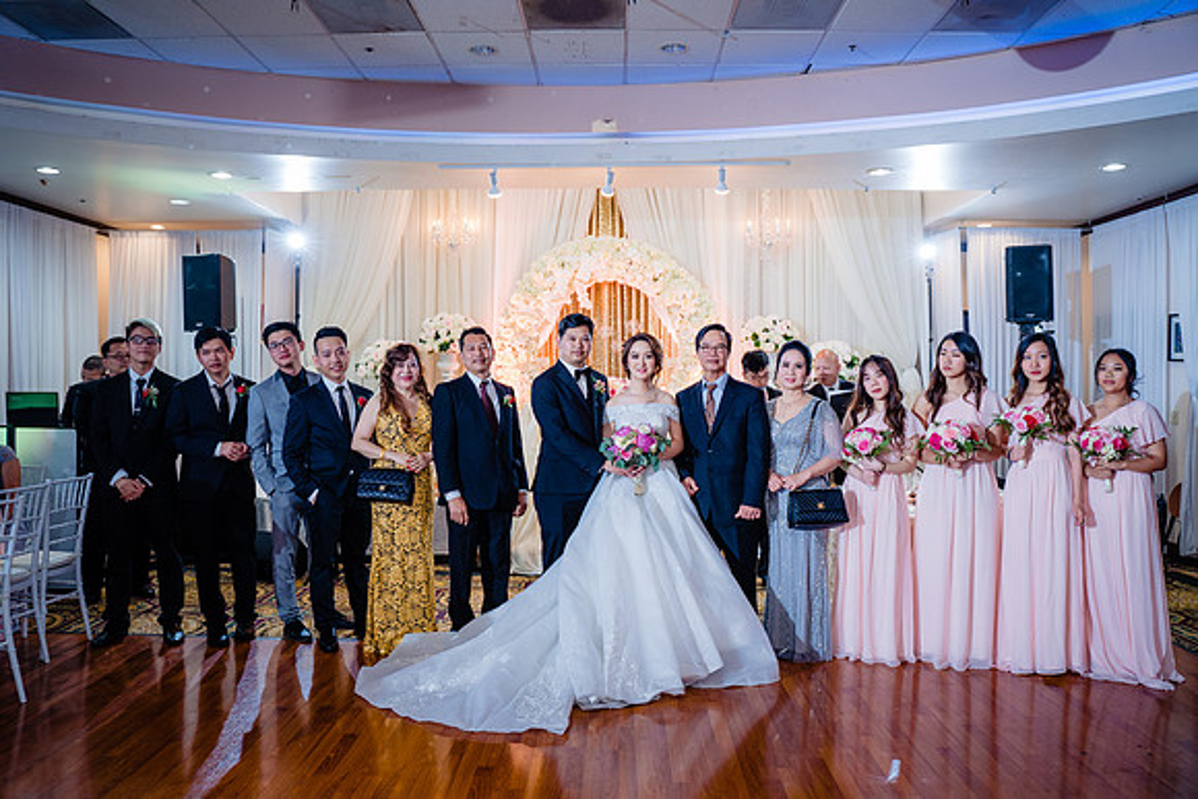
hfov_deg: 65.5
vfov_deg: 46.4
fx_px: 932
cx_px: 599
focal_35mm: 28
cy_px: 400
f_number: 3.5
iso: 800
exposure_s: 1/160
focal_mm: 28
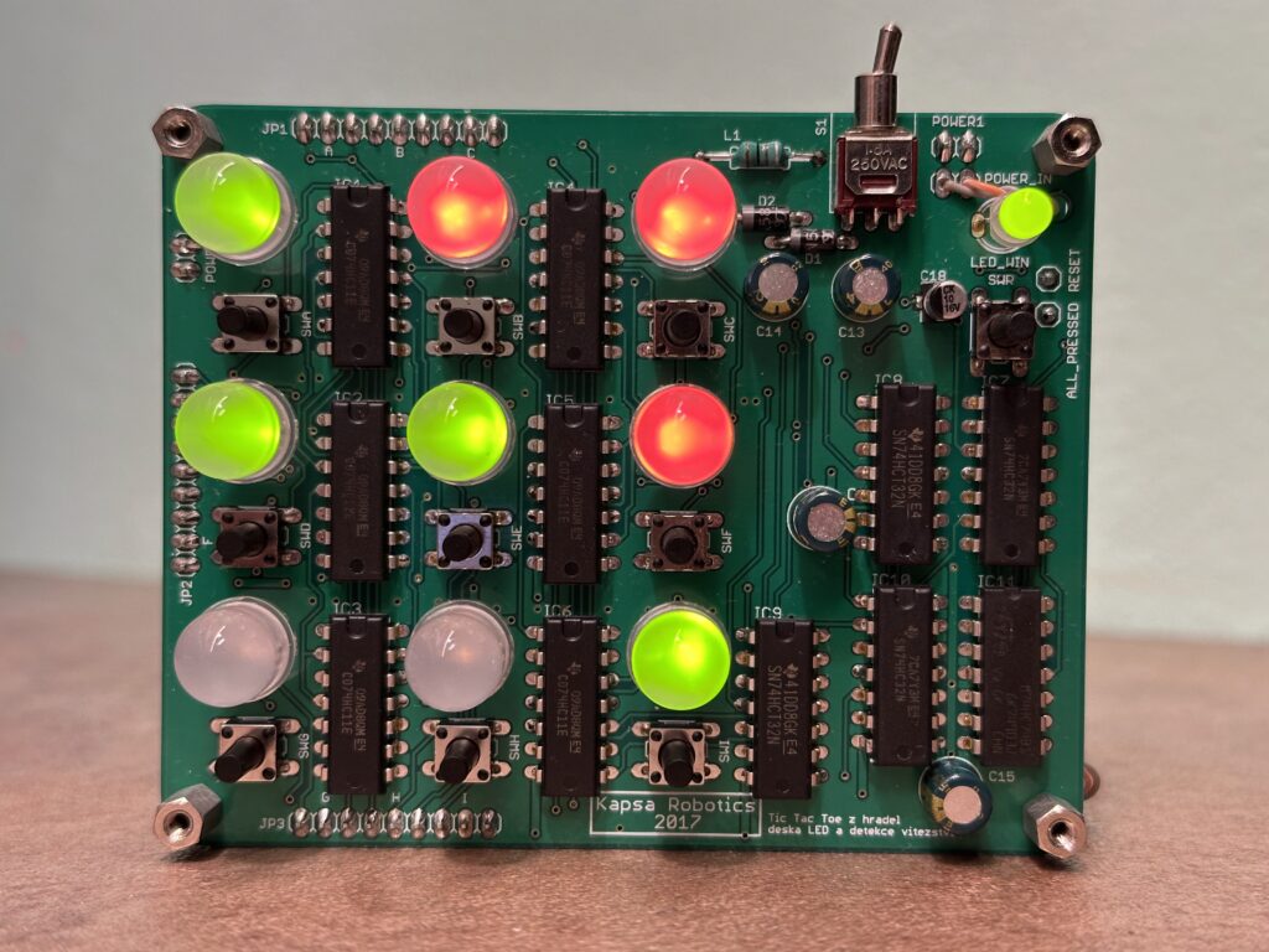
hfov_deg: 39.7
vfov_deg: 30.3
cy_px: 476
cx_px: 634
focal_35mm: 48
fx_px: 1760
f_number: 1.78
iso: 200
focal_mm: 6.86
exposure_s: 1/50
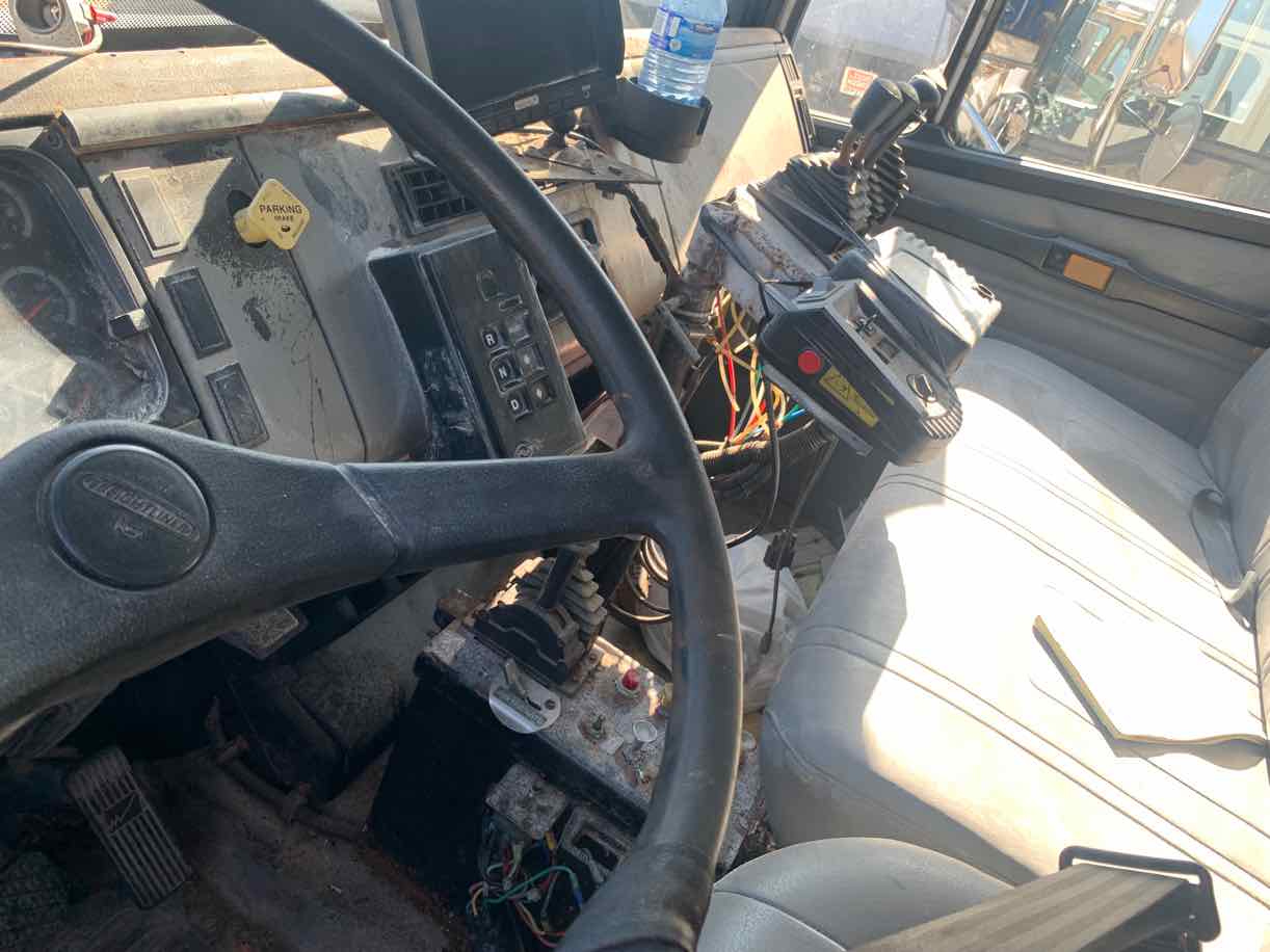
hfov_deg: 67.3
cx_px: 635
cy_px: 476
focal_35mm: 26
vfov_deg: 53.0
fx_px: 954
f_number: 1.8
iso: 25
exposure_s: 1/121
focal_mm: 4.25
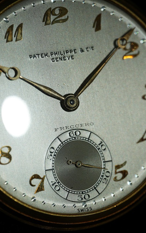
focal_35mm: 108
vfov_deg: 19.3
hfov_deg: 12.1
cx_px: 72
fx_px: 688
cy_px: 116
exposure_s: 1/250
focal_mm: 105
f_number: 6.3
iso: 1000
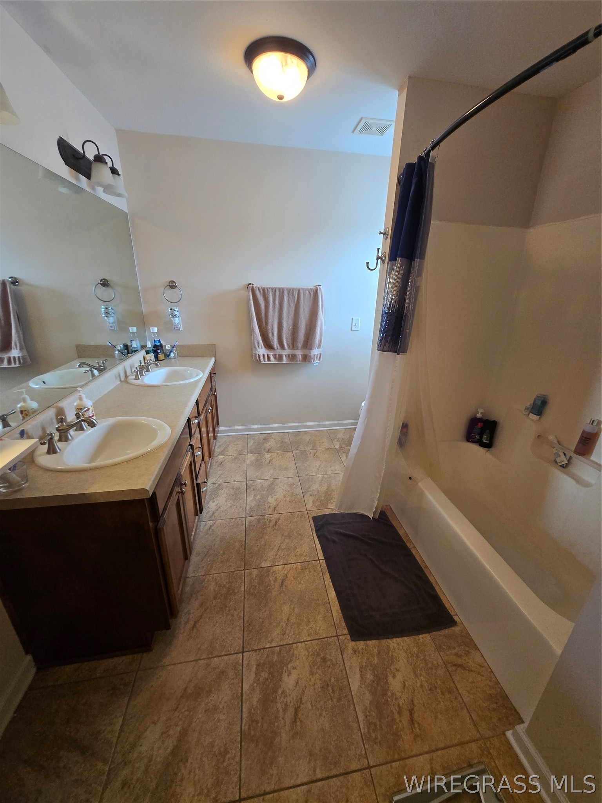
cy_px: 402
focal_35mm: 13
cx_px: 301
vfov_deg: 106.2
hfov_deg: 89.9
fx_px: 301
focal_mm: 1.7
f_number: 2.2
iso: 160
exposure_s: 1/60
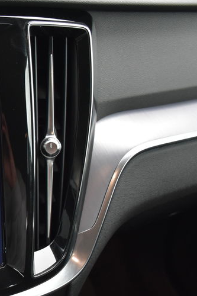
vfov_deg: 30.4
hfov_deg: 18.6
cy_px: 181
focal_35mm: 66
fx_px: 542
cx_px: -86
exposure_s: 1/60
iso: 900
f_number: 3.5
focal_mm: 22
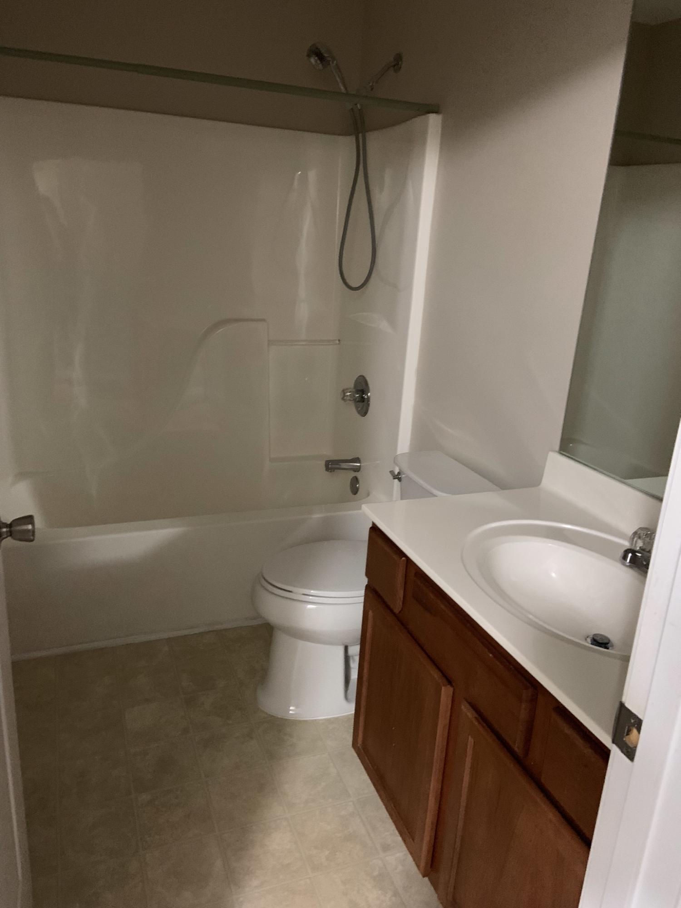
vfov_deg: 67.3
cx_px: 340
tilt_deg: -18.6
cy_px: 454
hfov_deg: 53.1
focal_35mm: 26
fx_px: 682
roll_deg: -3.2
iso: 640
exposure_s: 1/24
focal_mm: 4.25
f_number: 1.8
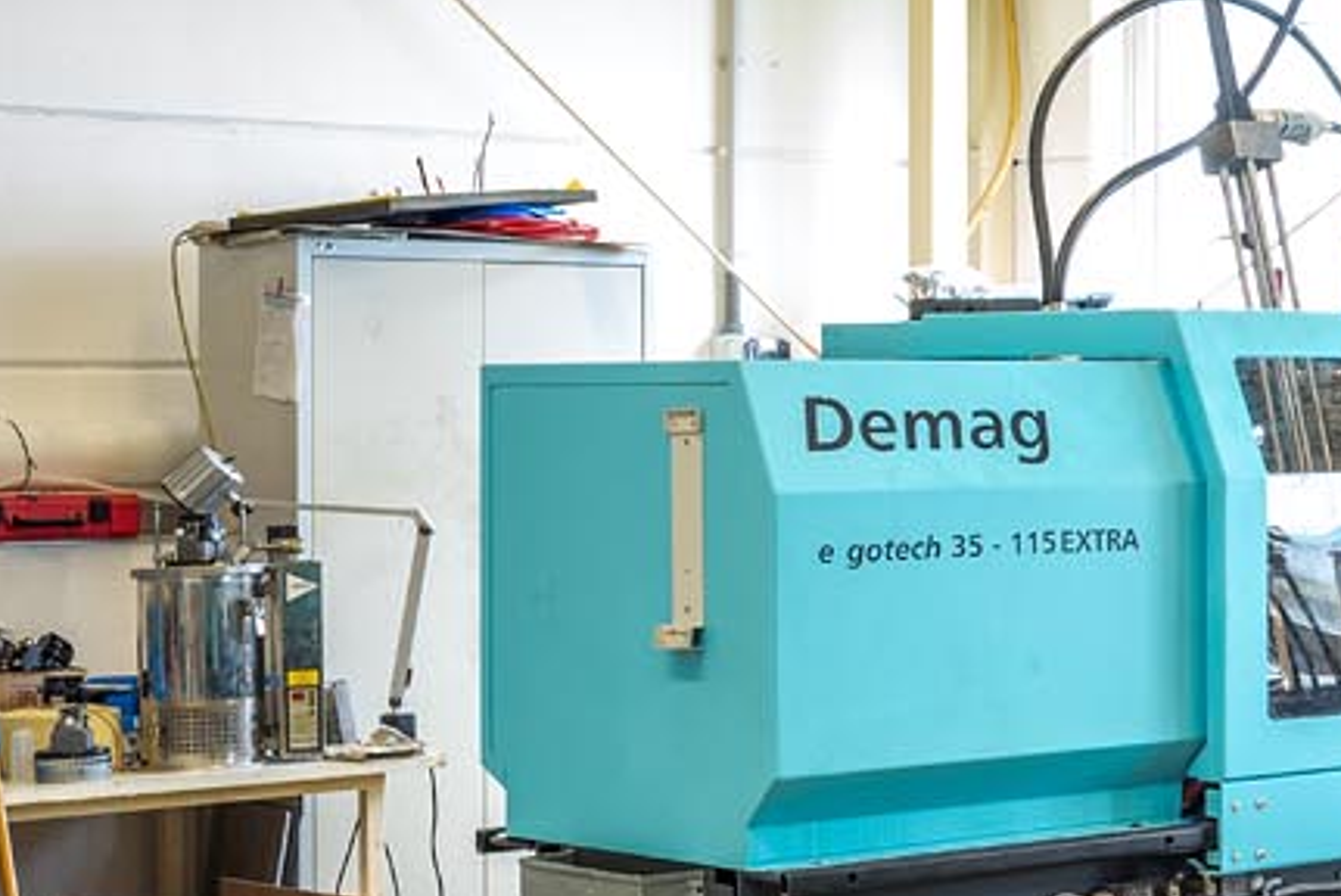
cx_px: 2128
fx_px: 3317
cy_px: 588
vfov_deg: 15.4
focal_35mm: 89
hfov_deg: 19.3
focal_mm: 24
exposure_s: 1
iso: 64
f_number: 8
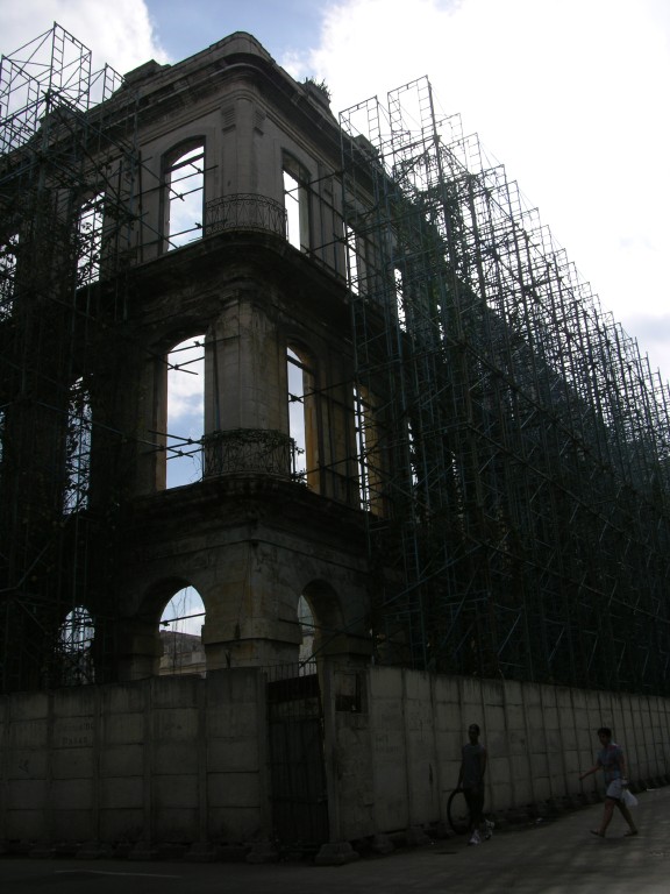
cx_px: 335
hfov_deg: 40.7
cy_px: 447
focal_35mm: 35
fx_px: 903
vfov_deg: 52.6
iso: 50
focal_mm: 8.9
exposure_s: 1/390
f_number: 7.1
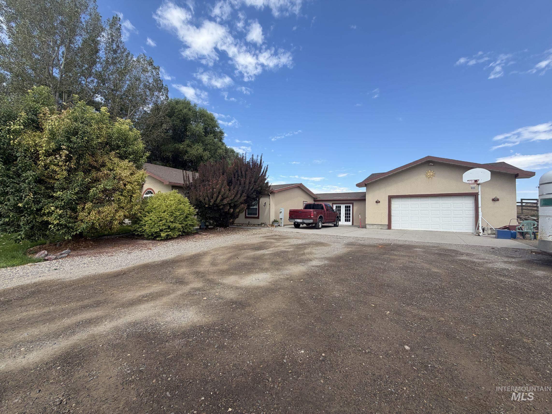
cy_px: 207
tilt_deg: +1.7
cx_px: 276
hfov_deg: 102.1
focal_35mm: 14
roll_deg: -0.7
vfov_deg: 85.7
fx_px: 223
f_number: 2.2
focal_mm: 2.22
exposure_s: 1/770
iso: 32
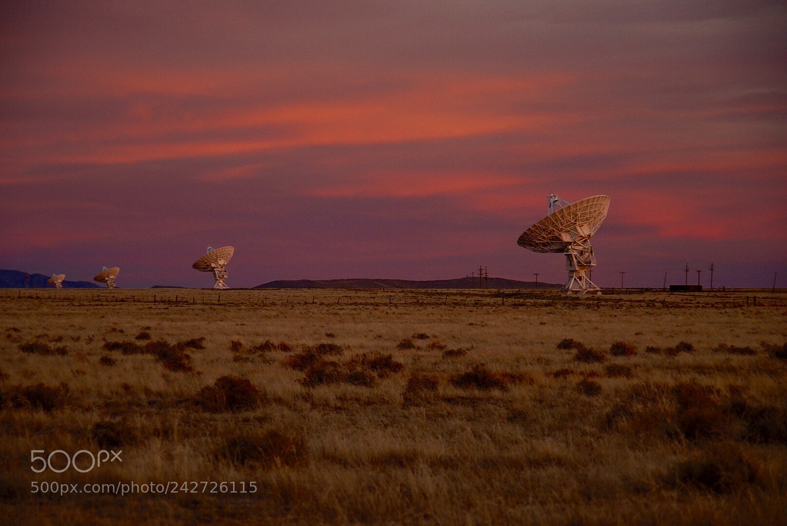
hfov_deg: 15.1
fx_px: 2975
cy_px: 263
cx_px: 394
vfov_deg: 10.1
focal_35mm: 136
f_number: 6.3
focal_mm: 136
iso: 500
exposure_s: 1/60
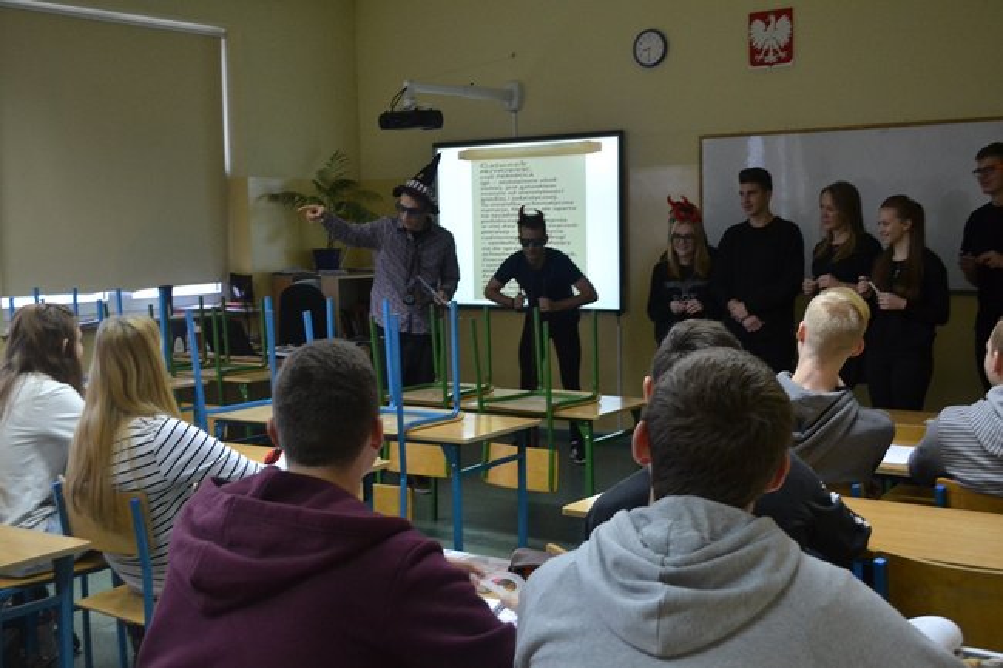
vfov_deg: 30.8
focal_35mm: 44
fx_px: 1212
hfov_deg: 45.0
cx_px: 502
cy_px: 334
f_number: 4.5
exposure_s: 1/60
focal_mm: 29
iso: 2000
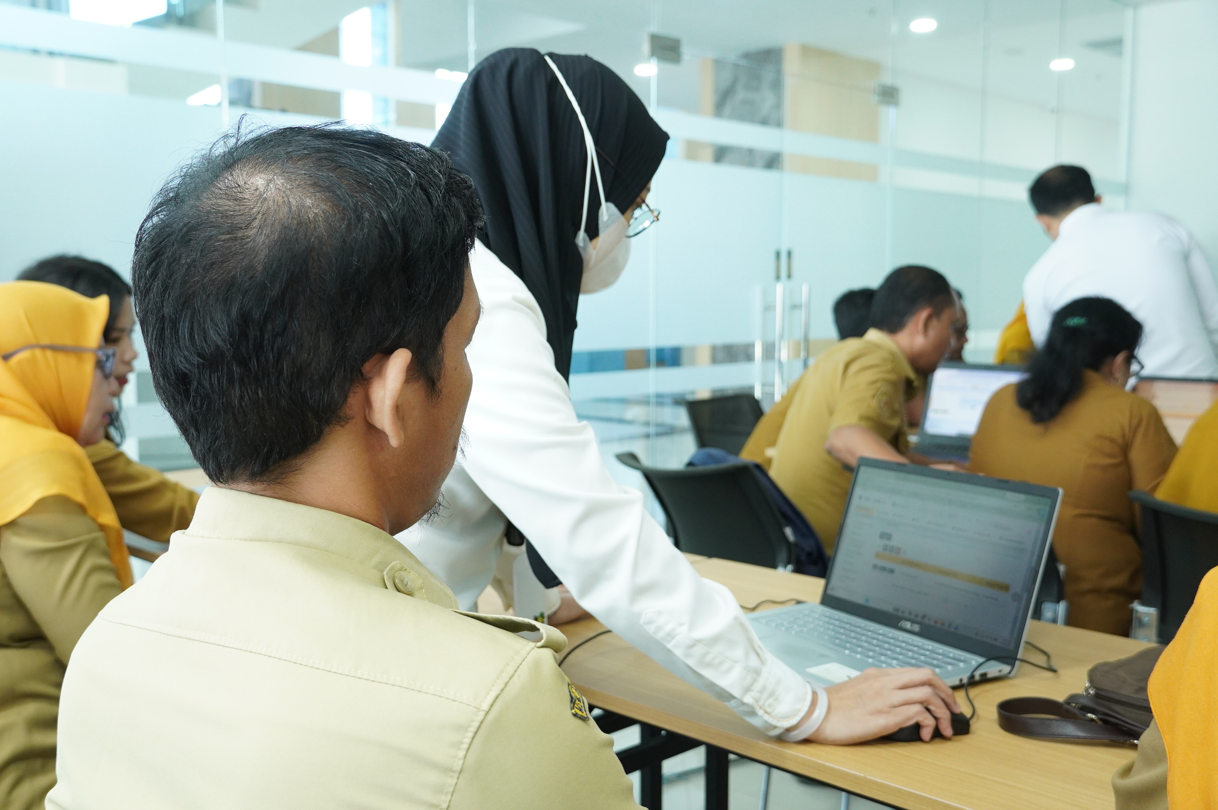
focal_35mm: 38
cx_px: 609
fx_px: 1268
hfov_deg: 51.3
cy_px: 405
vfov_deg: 35.4
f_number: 4.5
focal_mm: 25
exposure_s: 1/60
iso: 1250
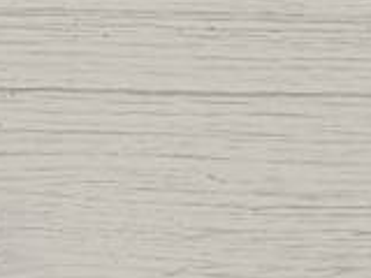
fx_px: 1779
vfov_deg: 8.9
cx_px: -698
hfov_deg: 9.6
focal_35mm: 166
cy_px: -14
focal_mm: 4.75
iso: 142
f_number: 1.75
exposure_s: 1/100
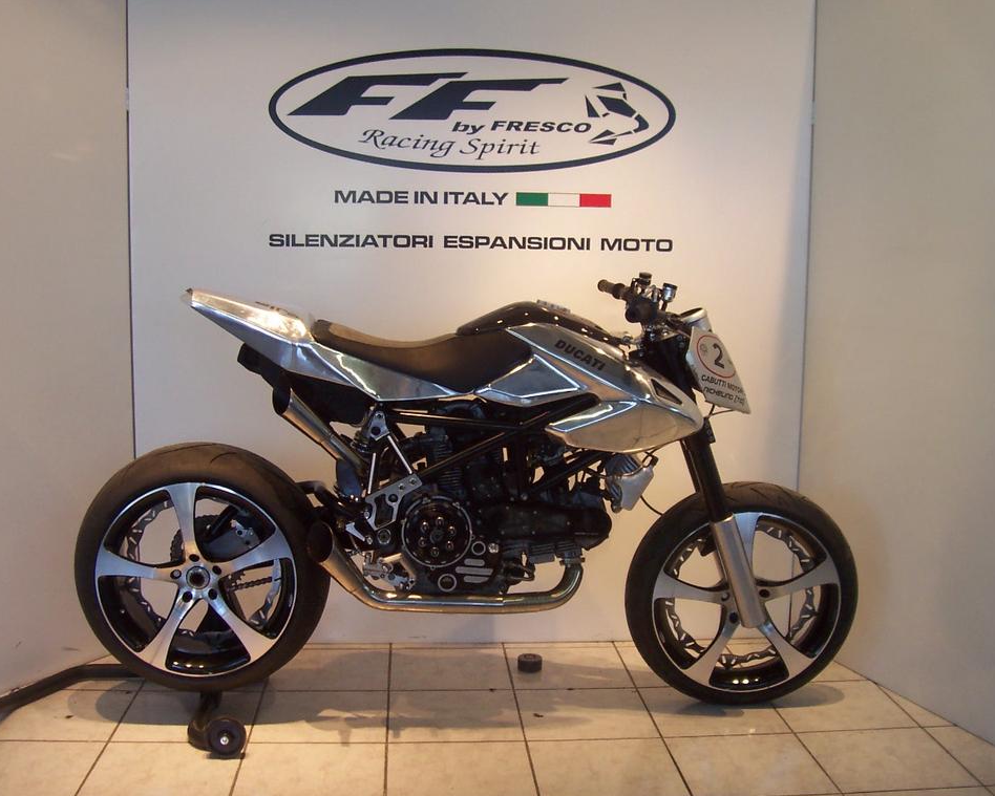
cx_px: 481
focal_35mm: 39
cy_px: 402
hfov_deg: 46.8
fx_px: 1149
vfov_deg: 38.2
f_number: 2.8
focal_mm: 5.6
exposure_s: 1/45
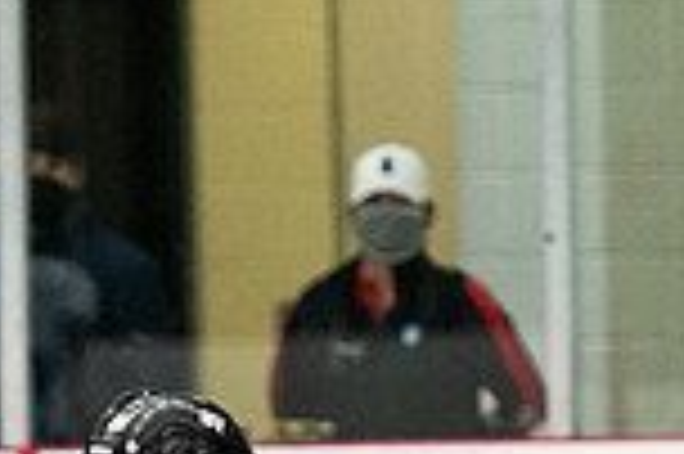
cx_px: 29
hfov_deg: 1.9
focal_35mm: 1080
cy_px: 684
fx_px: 20498
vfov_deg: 1.3
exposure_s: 1/640
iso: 1800
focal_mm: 140
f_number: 2.8
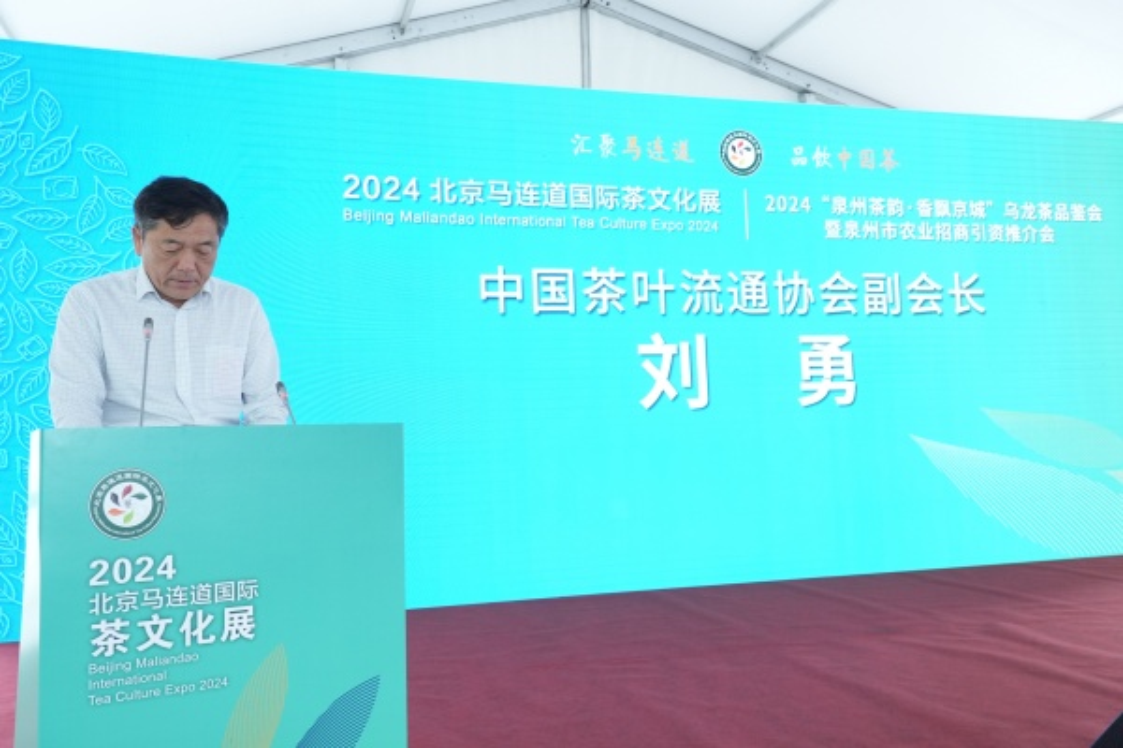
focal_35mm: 31
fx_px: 967
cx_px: 562
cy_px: 374
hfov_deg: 60.3
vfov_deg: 42.3
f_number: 7.1
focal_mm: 31
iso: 2000
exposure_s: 1/80
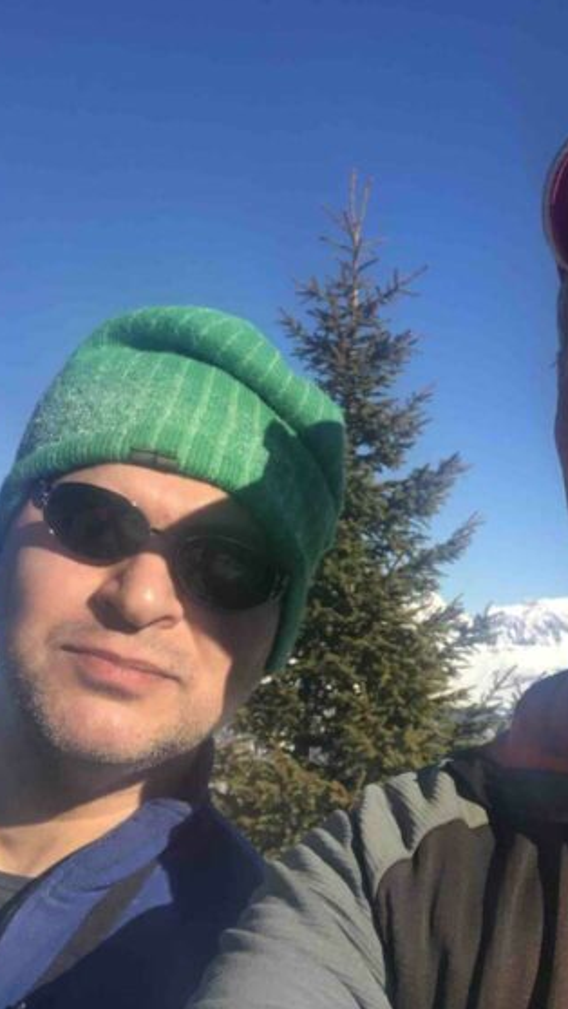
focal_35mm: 48
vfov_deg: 42.9
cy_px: 493
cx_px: 440
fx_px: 1285
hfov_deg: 24.6
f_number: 2.2
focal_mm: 2.87
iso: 20
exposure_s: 1/1148
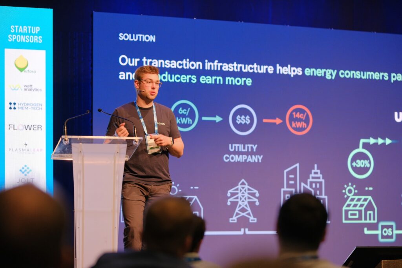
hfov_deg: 18.1
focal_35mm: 113
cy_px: 134
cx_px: 201
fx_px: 1262
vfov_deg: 12.1
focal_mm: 75
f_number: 1.6
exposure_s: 1/160
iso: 640
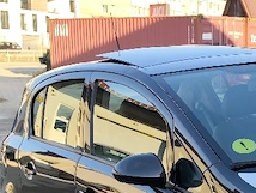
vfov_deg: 14.5
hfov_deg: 19.1
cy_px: 254
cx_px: 291
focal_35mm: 98
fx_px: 726
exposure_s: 1/238
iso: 50
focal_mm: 6.07
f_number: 1.7
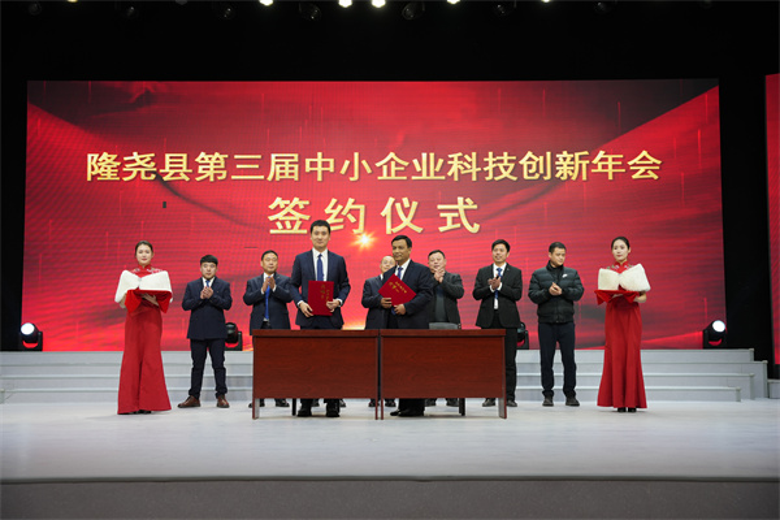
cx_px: 390
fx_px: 1023
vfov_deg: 28.5
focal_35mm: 47
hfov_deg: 41.8
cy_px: 260
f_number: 4
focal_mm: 47.2
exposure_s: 1/160
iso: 400
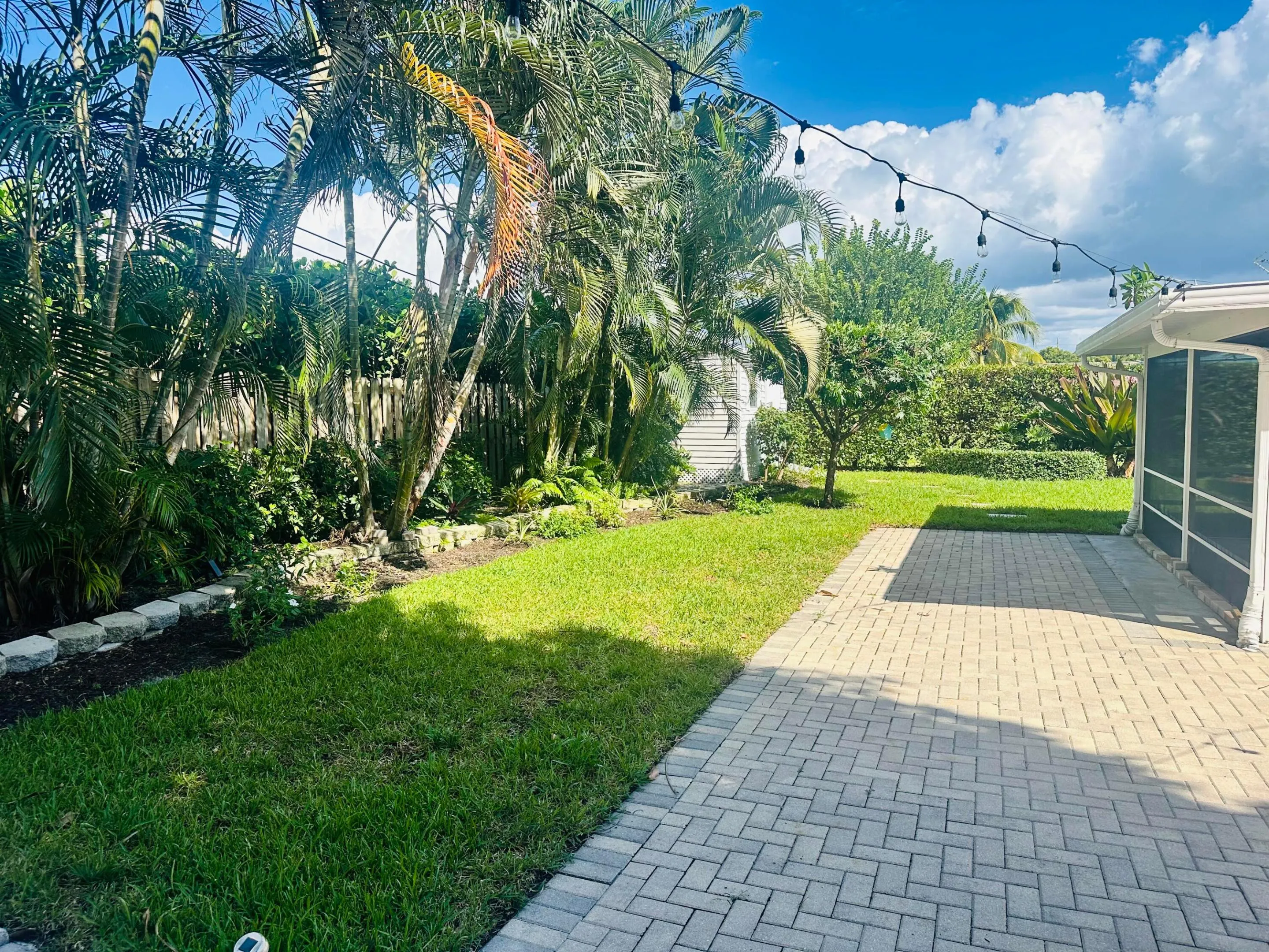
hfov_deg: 71.6
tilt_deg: -3.8
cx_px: 634
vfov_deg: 56.8
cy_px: 476
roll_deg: +0.7
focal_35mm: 24
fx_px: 880
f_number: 1.78
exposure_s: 1/2809
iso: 80
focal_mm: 6.86
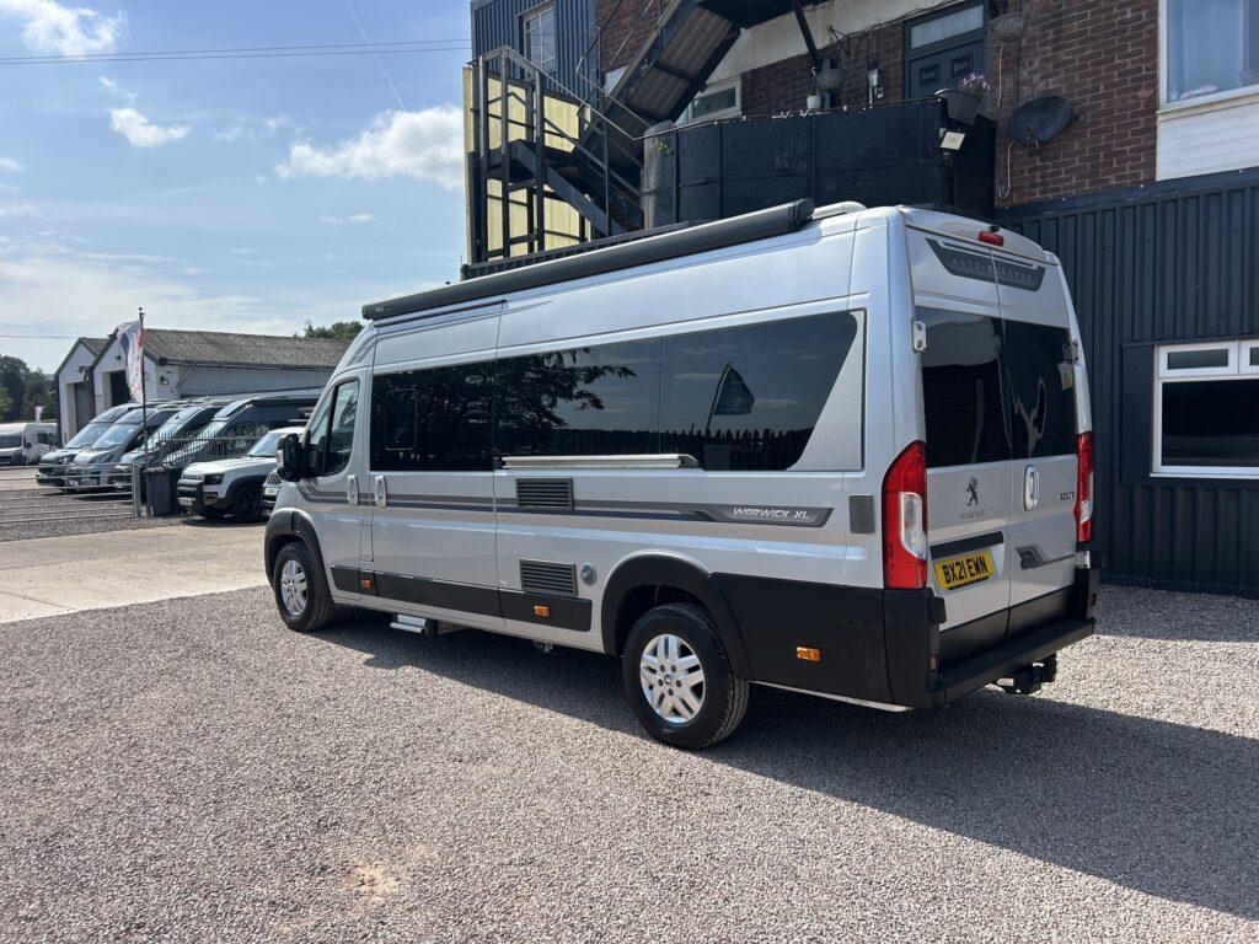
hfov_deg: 67.3
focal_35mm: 26
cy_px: 472
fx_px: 946
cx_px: 630
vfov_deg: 53.1
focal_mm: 5.7
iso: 50
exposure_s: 1/3831
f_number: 1.5
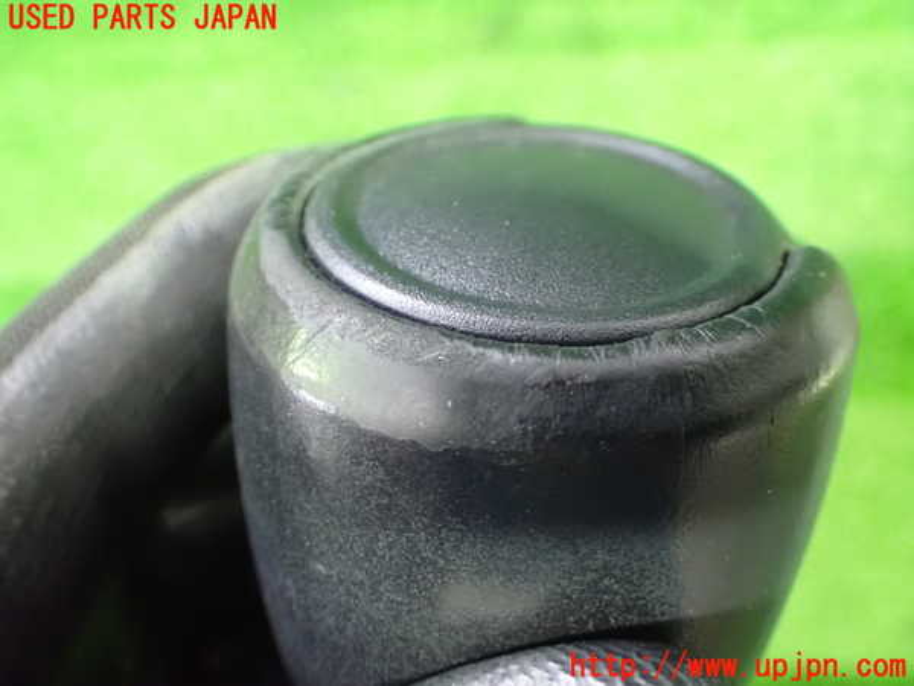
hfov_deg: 45.8
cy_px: 343
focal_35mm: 41
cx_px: 457
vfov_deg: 35.1
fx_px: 1083
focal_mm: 7.31
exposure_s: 1/15
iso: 1600
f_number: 2.8
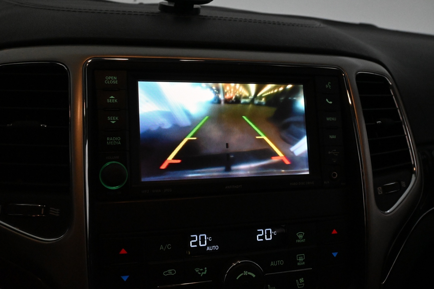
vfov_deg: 39.1
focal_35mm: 34
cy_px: 144
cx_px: 217
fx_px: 407
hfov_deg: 56.1
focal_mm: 22.5
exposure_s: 1/200
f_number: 7.1
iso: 6400
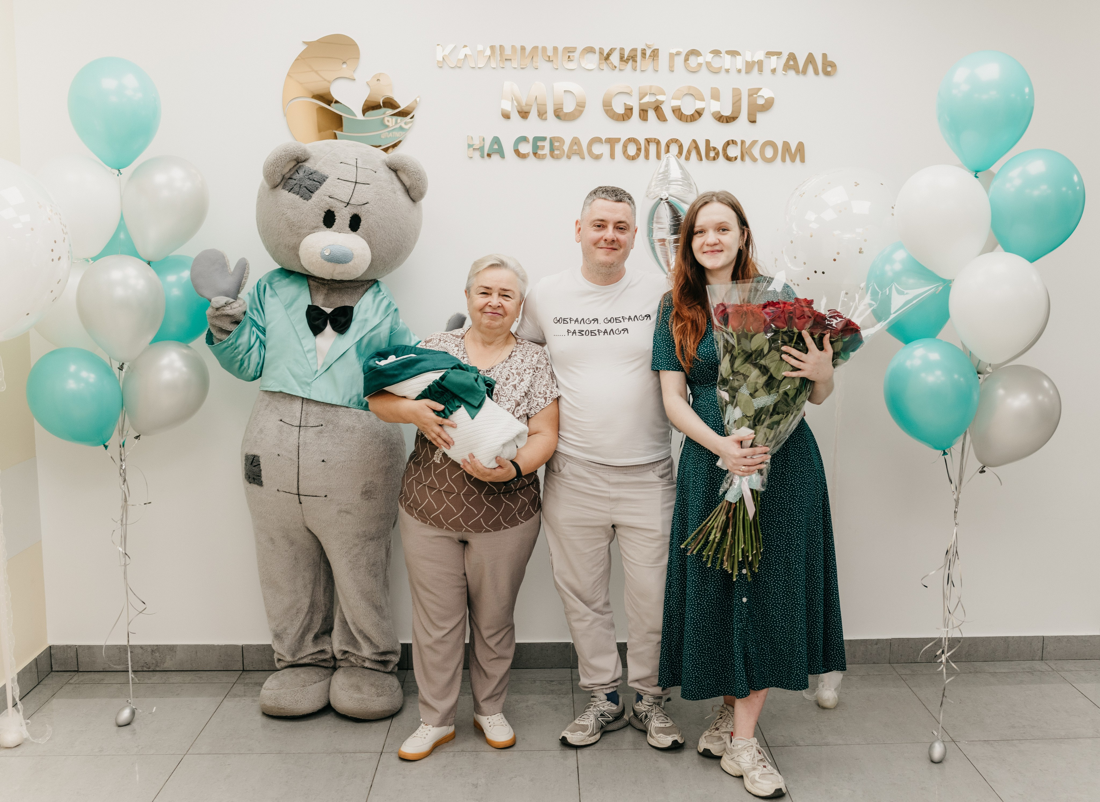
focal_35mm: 38
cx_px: 615
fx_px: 1196
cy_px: 410
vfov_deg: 37.1
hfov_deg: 49.3
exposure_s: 1/160
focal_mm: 35
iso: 400
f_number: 4
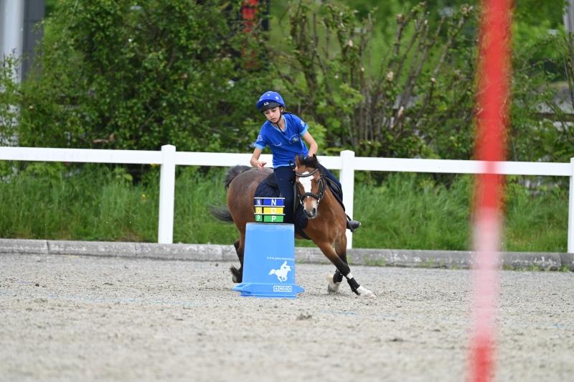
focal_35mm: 400
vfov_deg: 3.4
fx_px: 6372
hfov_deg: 5.2
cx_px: 287
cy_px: 191
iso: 720
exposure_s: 1/1250
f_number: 5.6
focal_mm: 400
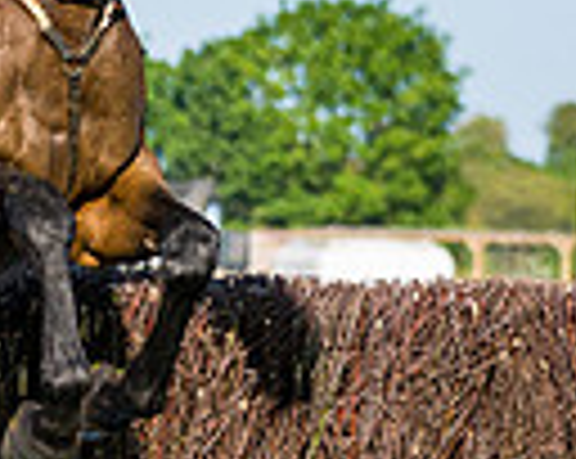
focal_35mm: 674
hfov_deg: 2.9
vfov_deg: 2.3
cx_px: 32
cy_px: 497
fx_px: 11472
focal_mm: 86
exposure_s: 1/2000
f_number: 4
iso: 200
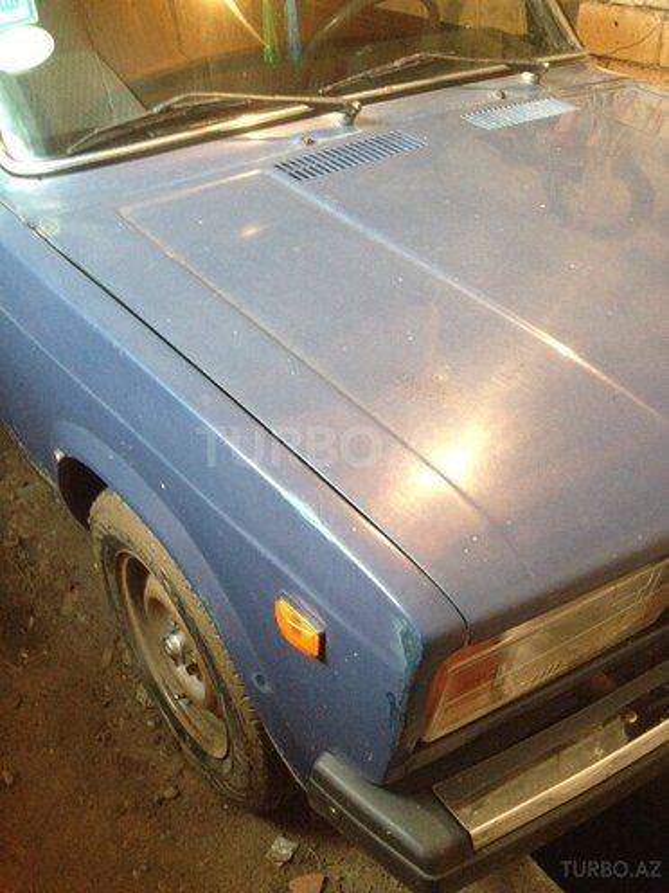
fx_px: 902
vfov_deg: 52.6
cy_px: 446
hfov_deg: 40.7
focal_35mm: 35
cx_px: 334
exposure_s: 1/15
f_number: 2.4
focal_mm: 4.28
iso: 320
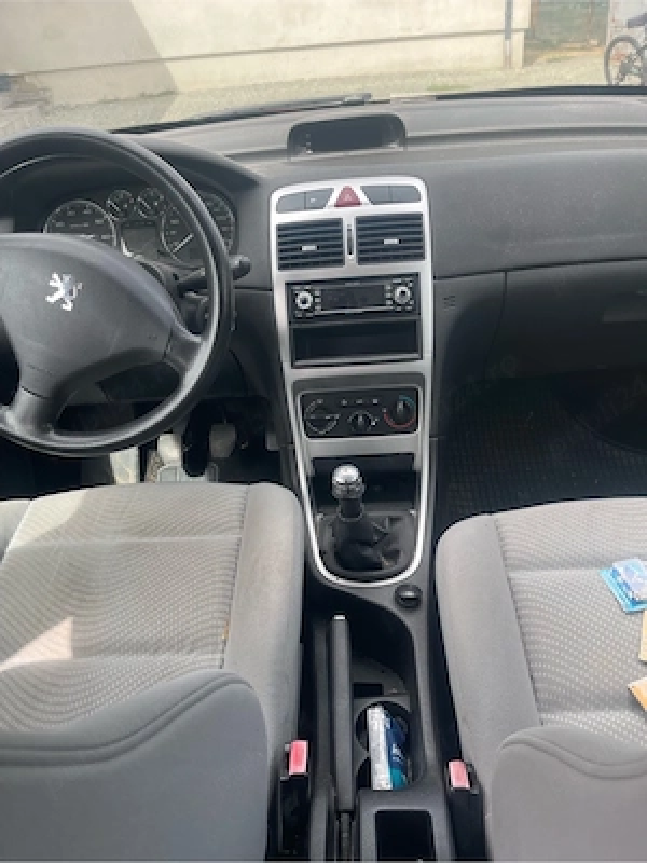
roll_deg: +4.6
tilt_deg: -35.2
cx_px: 324
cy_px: 432
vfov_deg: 69.4
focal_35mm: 25
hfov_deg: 54.9
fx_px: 623
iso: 32
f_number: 1.6
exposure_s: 1/352
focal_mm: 5.1
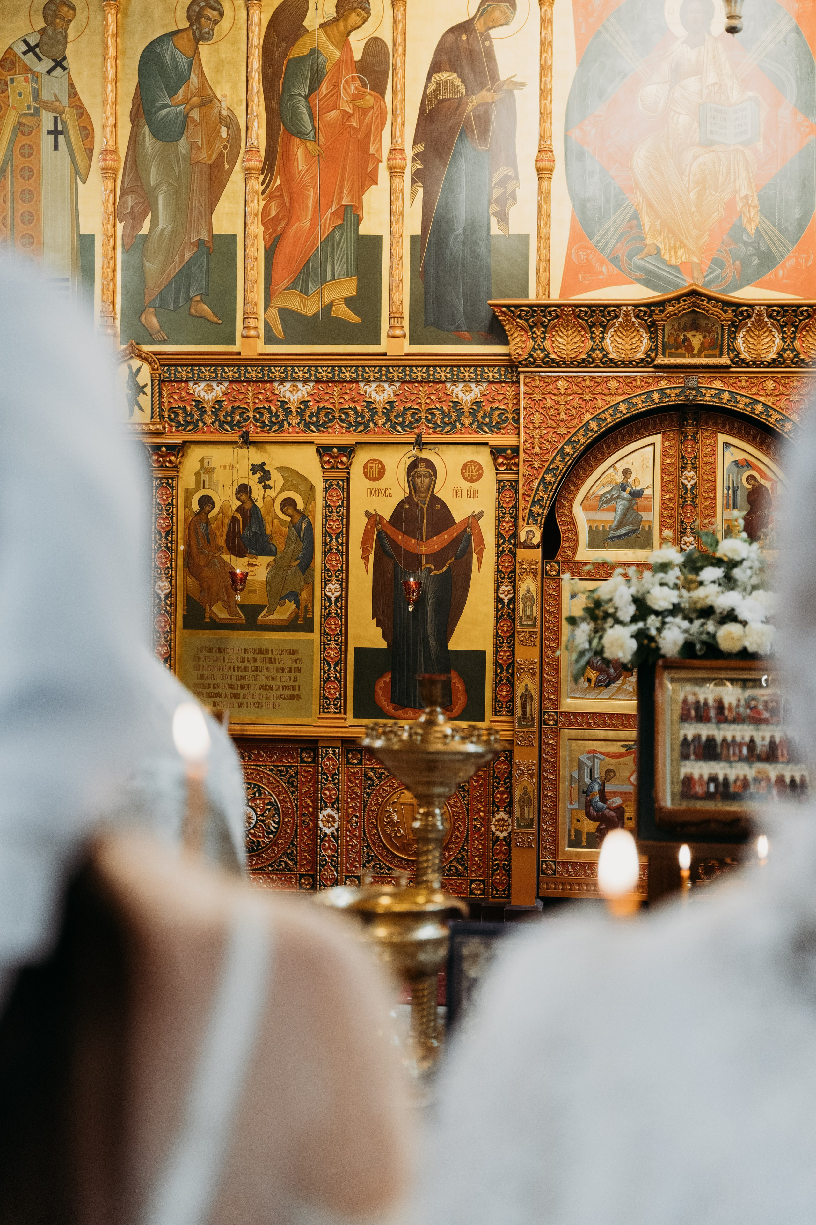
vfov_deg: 34.8
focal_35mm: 58
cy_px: 612
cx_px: 408
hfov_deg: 23.6
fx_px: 1955
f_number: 2.8
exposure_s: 1/200
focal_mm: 57.5
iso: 1250
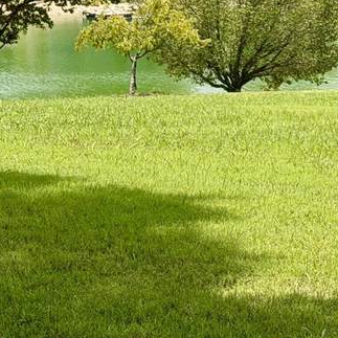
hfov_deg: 10.2
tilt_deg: -2.3
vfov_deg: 10.3
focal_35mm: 168
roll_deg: +1.6
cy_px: -37
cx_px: 430
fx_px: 1856
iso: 64
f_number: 1.78
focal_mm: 6.76
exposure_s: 1/4587
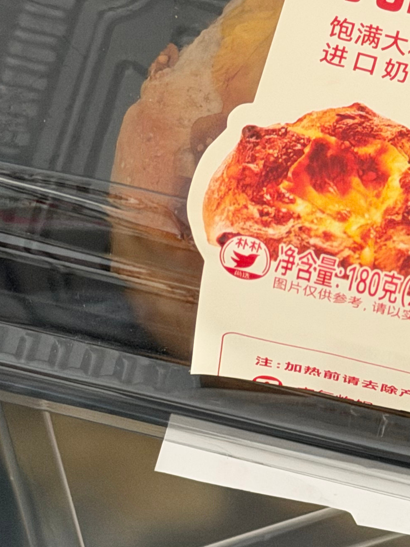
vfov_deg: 13.3
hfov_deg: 10.0
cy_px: 213
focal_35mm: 148
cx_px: 376
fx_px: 2337
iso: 250
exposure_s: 1/60
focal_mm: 6.76
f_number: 1.78
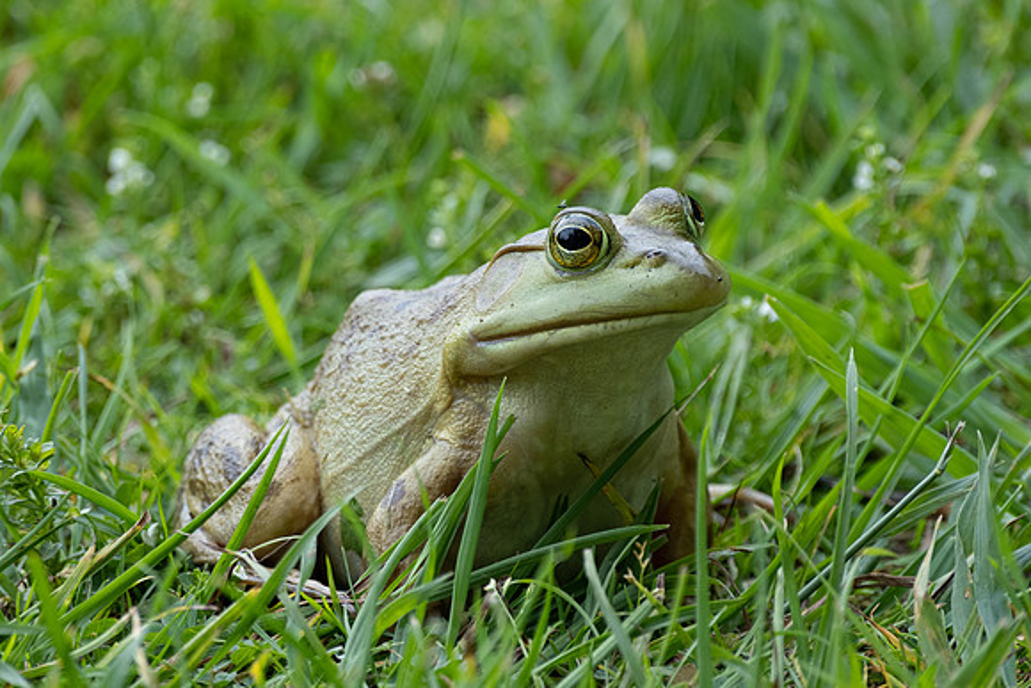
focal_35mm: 537
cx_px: 482
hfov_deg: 3.8
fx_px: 15384
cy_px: 321
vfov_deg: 2.6
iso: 800
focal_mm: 335.7
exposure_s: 1/250
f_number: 8
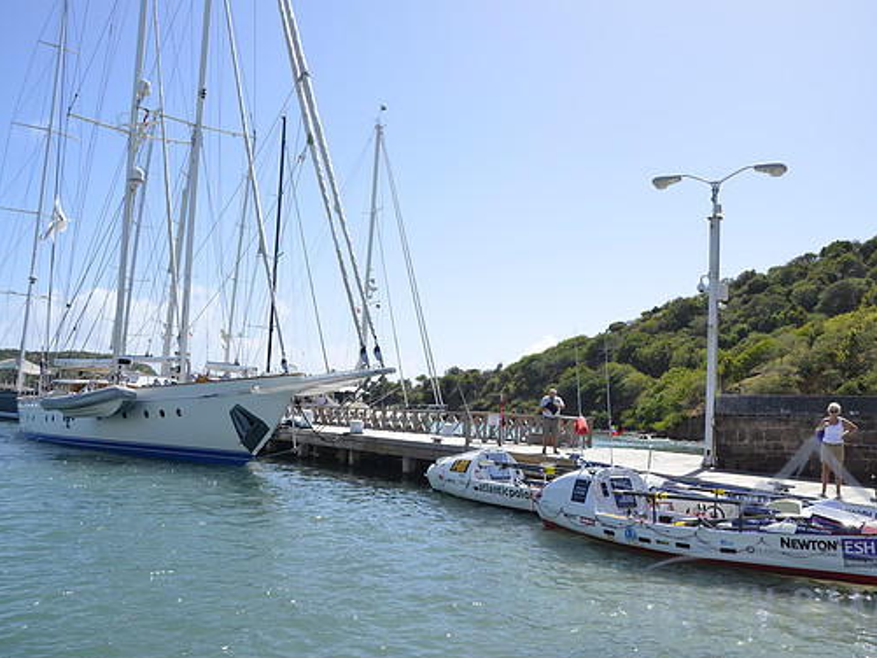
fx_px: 760
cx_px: 504
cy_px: 334
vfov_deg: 46.8
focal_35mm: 30
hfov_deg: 59.7
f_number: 8
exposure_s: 1/250
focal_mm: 18
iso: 100
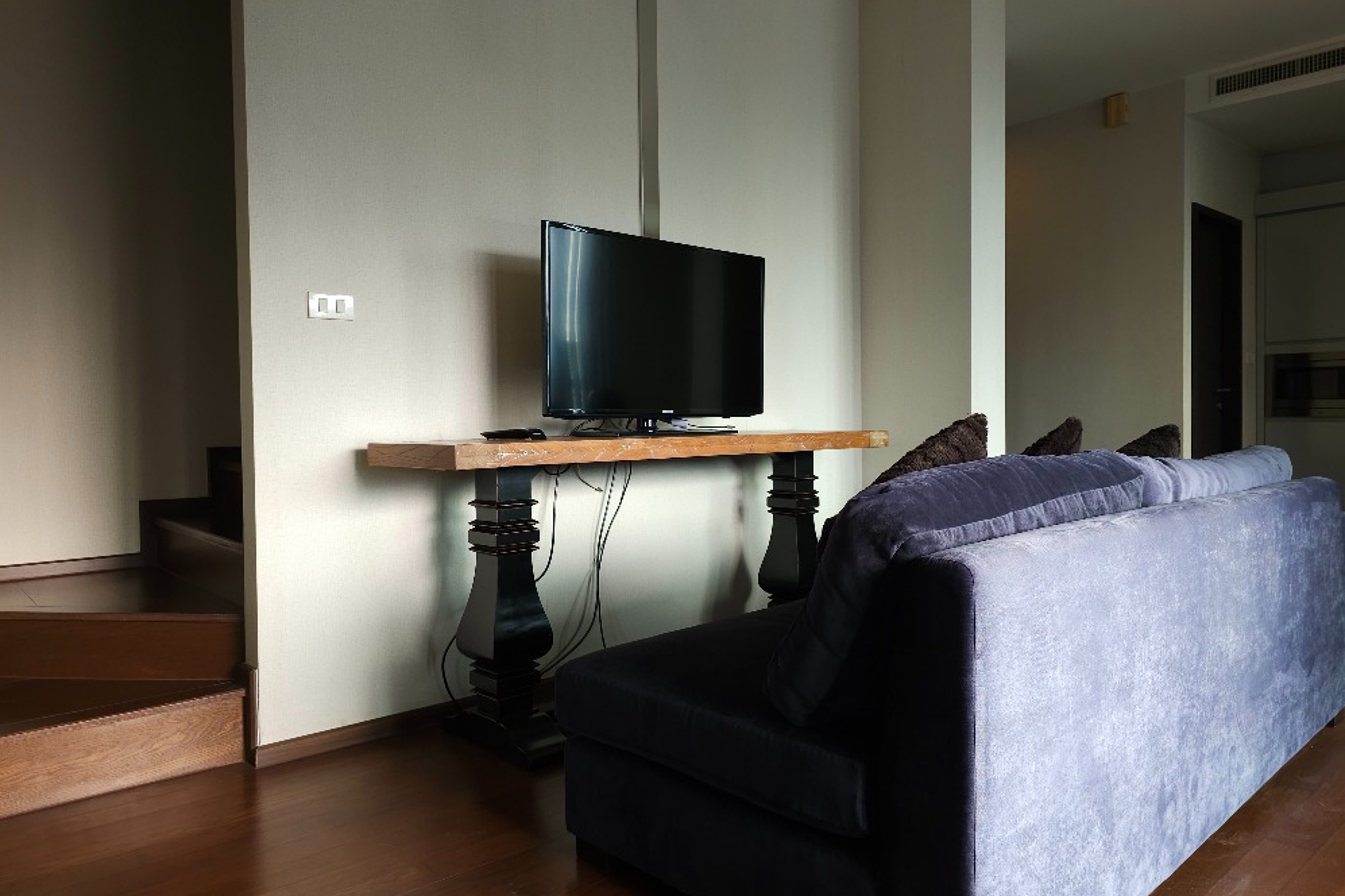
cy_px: 437
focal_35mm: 24
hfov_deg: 73.8
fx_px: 896
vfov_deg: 53.1
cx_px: 673
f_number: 1.7
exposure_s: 1/50
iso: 50
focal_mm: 6.3
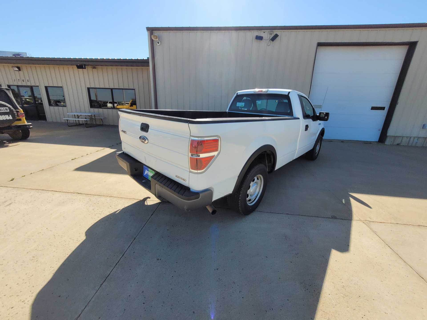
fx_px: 160
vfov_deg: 89.9
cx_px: 214
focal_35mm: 13
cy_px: 160
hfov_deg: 106.2
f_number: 2.2
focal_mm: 1.74
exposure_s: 1/978
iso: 40
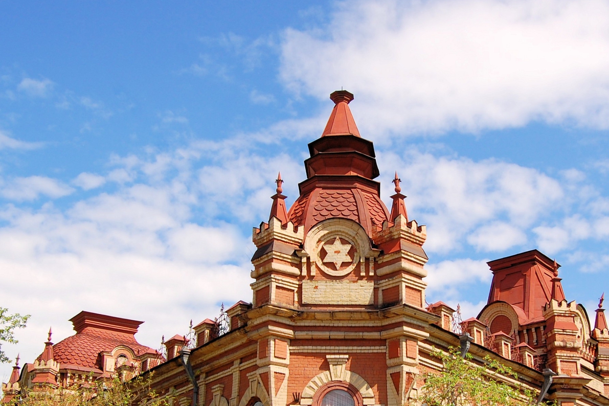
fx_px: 809
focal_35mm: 48
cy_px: 300
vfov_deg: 27.8
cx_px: 331
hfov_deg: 41.2
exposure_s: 1/320
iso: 200
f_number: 9
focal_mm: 19
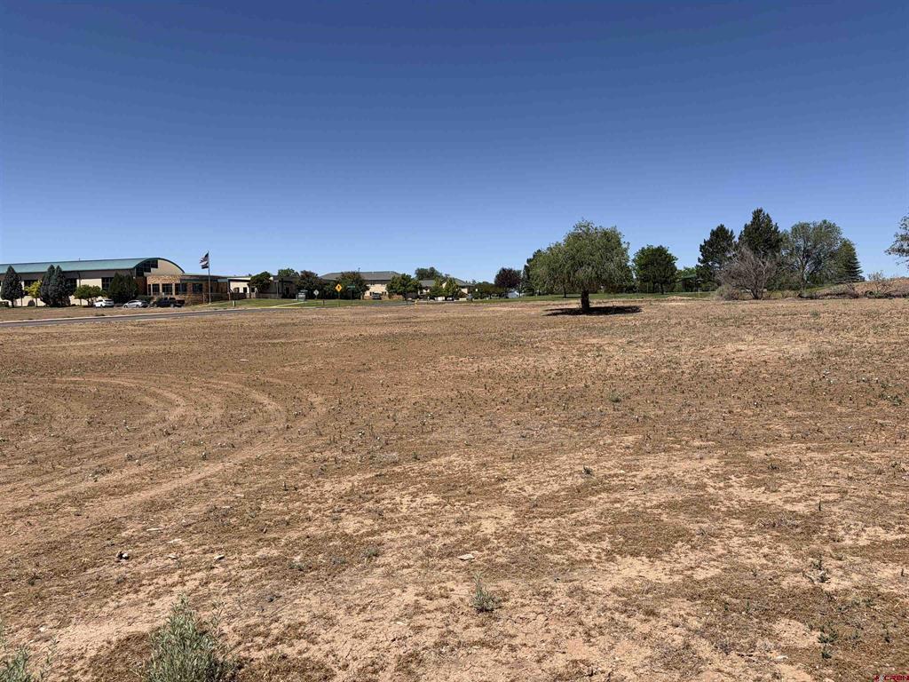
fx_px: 683
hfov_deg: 67.3
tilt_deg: -2.3
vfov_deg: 53.1
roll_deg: +0.8
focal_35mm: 26
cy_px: 341
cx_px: 454
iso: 64
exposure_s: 1/6993
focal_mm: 5.96
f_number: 1.6
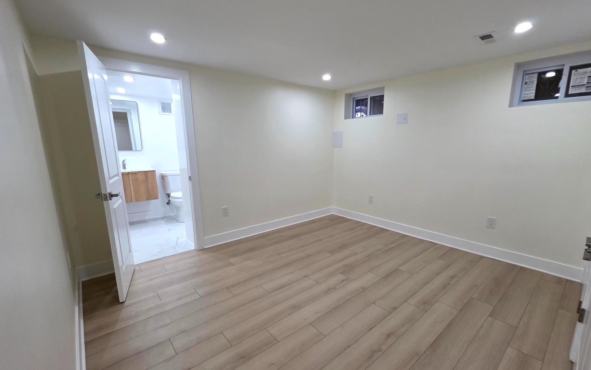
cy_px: 197
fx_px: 242
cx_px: 311
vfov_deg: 74.7
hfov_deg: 101.4
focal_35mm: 15
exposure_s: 1/120
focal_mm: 2.2
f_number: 1.9
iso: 200
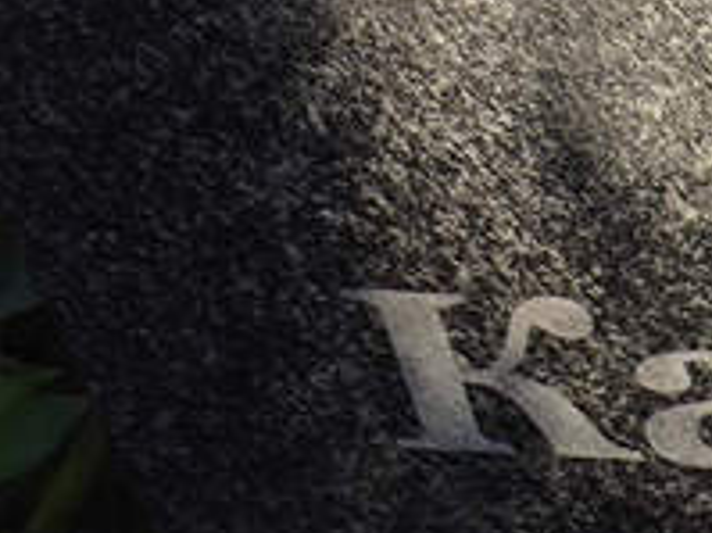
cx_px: 1340
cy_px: 601
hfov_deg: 9.3
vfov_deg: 7.3
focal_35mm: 201
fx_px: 4132
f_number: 1.7
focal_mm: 4.71
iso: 50
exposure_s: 1/541
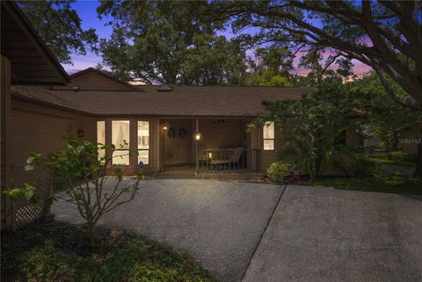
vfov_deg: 60.7
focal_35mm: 20
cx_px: 211
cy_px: 141
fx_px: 240
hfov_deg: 82.6
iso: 50
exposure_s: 1/20
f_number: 7.1
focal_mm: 20.5
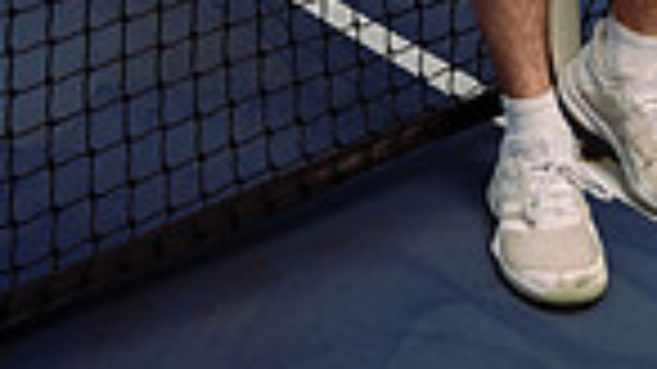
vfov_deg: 10.4
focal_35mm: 97
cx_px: 567
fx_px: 1689
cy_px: -580
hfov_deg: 21.6
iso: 250
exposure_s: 1/250
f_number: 5.6
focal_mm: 30
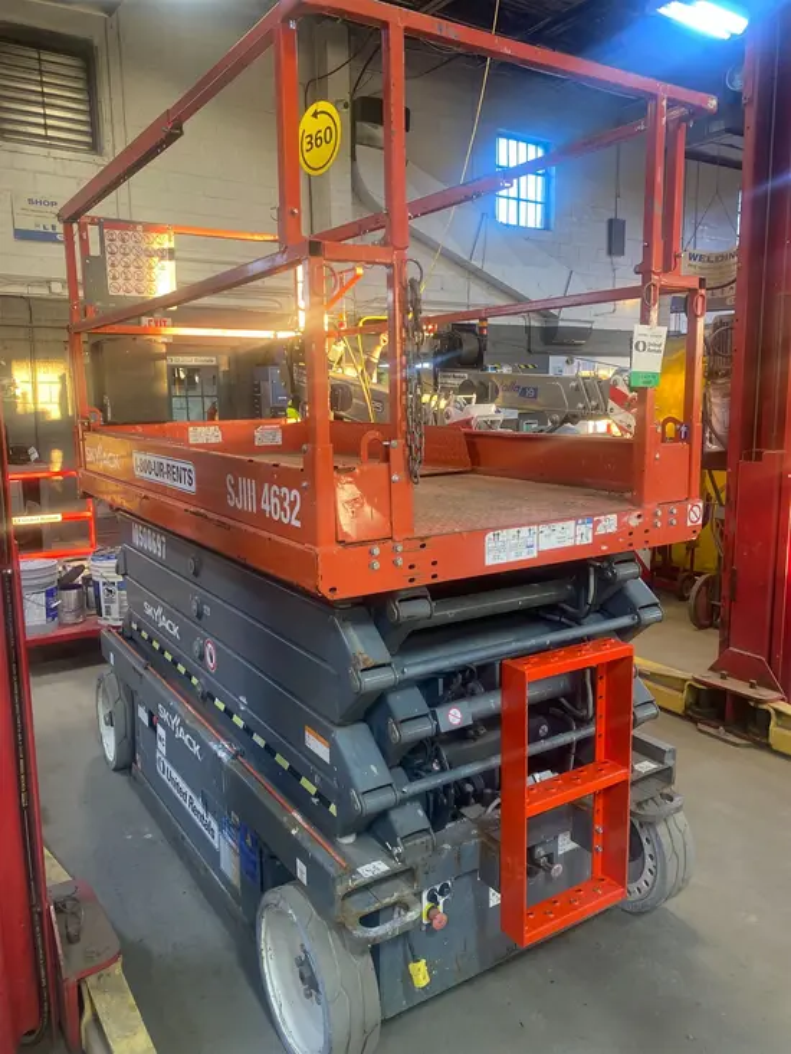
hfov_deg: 53.1
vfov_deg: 67.3
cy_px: 527
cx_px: 396
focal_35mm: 26
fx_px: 792
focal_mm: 4.25
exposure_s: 1/60
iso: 160
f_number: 1.8
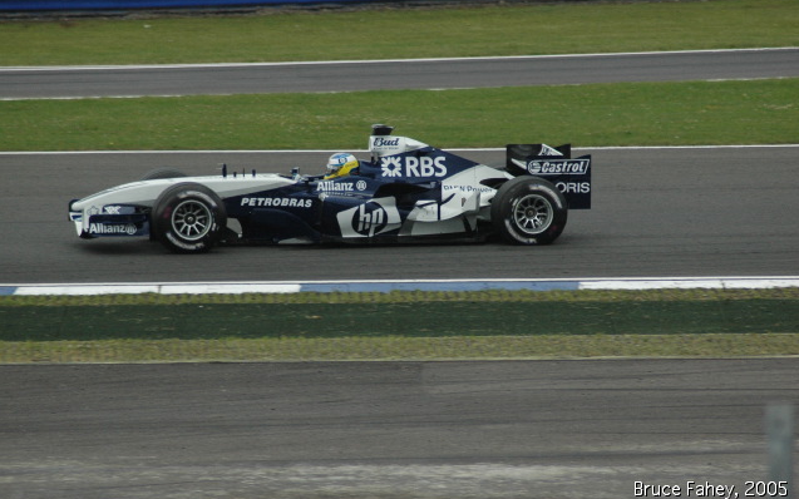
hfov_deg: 4.6
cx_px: 400
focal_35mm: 460
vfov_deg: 2.9
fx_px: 10016
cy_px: 239
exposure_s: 1/2000
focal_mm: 300
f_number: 6.3
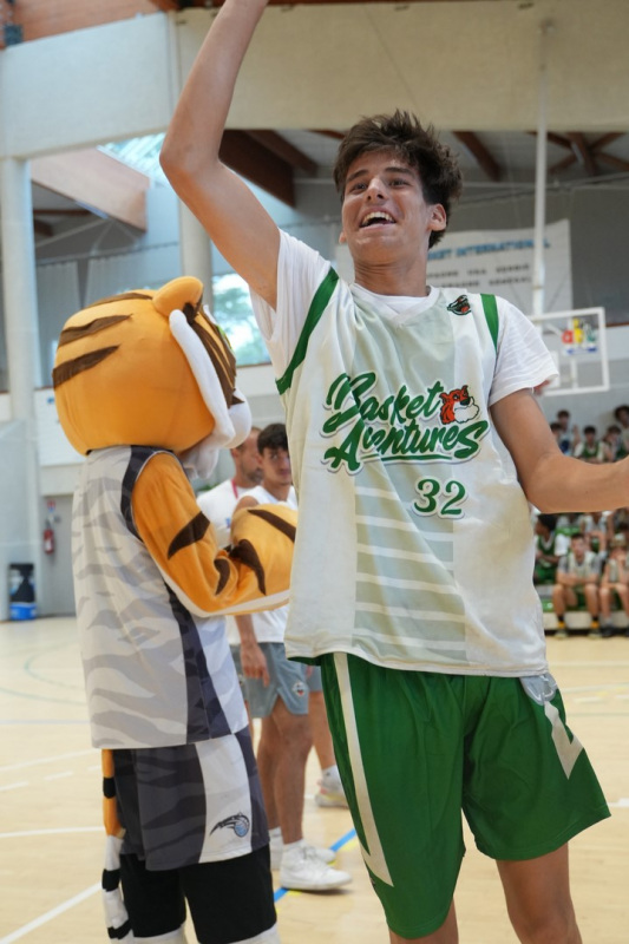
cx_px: 314
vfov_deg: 46.4
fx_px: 1101
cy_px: 472
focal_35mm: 42
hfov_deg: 31.9
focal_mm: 28
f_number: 2.8
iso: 1600
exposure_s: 1/500
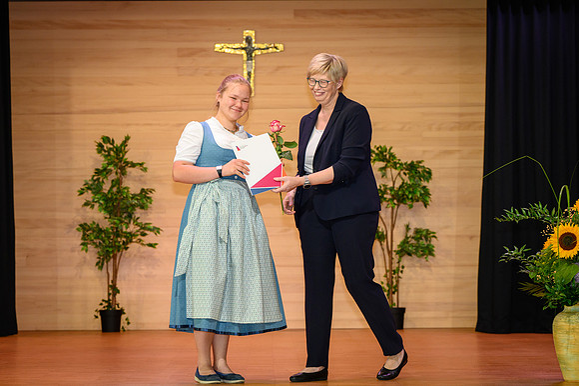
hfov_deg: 16.1
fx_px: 2044
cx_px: 277
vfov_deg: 10.8
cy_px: 164
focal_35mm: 127
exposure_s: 1/200
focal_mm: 110
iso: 2000
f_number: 5
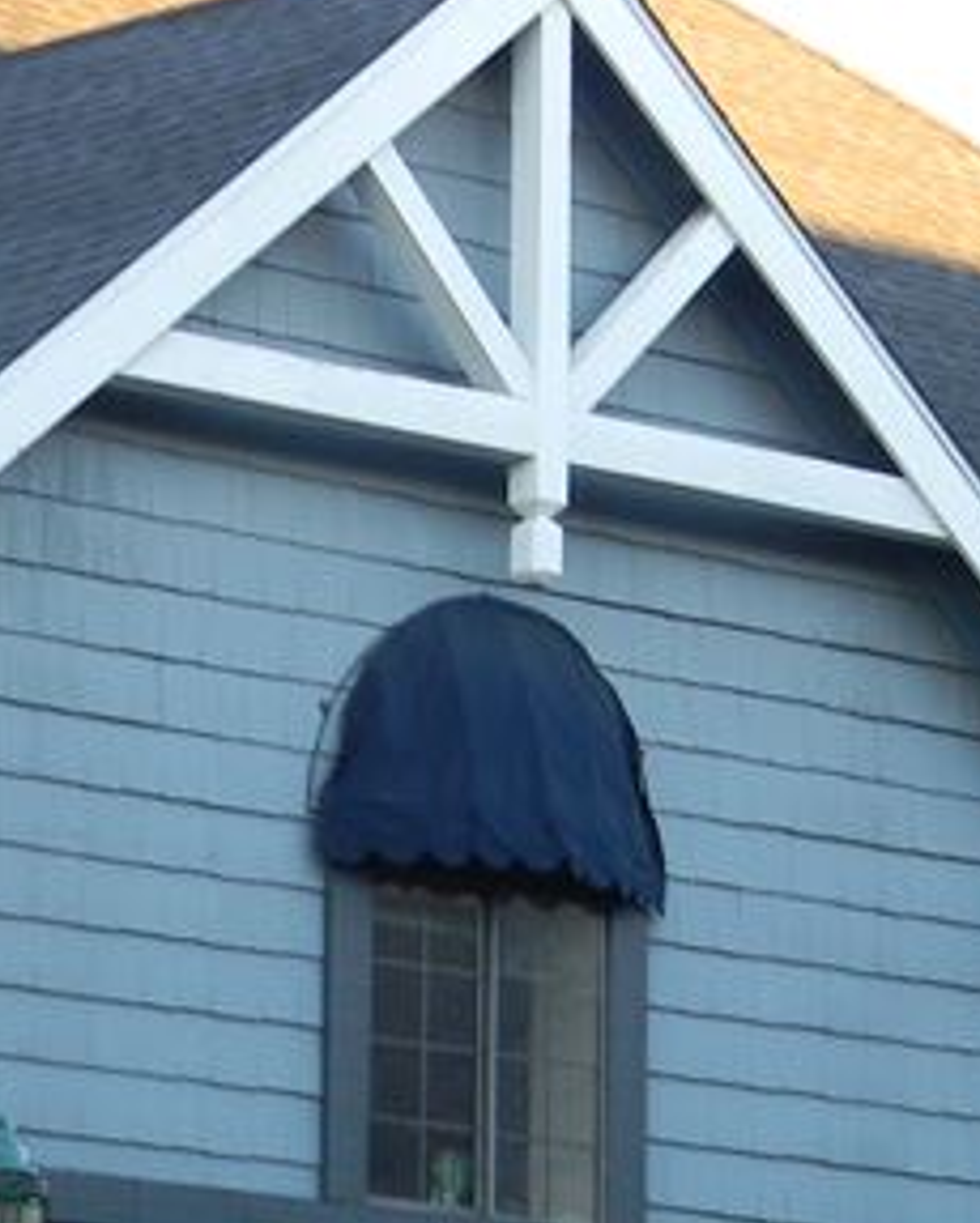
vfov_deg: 9.4
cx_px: 298
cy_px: 1097
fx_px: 7424
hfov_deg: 7.5
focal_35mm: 205
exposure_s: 1/30.6
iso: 80
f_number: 4.3
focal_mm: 12.2
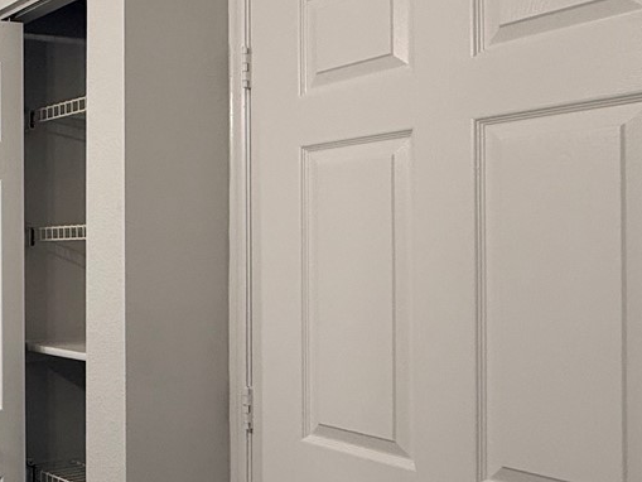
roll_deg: -0.1
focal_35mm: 44
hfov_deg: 34.2
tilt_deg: +0.4
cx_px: -136
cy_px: 250
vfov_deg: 32.9
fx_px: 816
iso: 100
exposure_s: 1/120
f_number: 2.2
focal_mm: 2.22
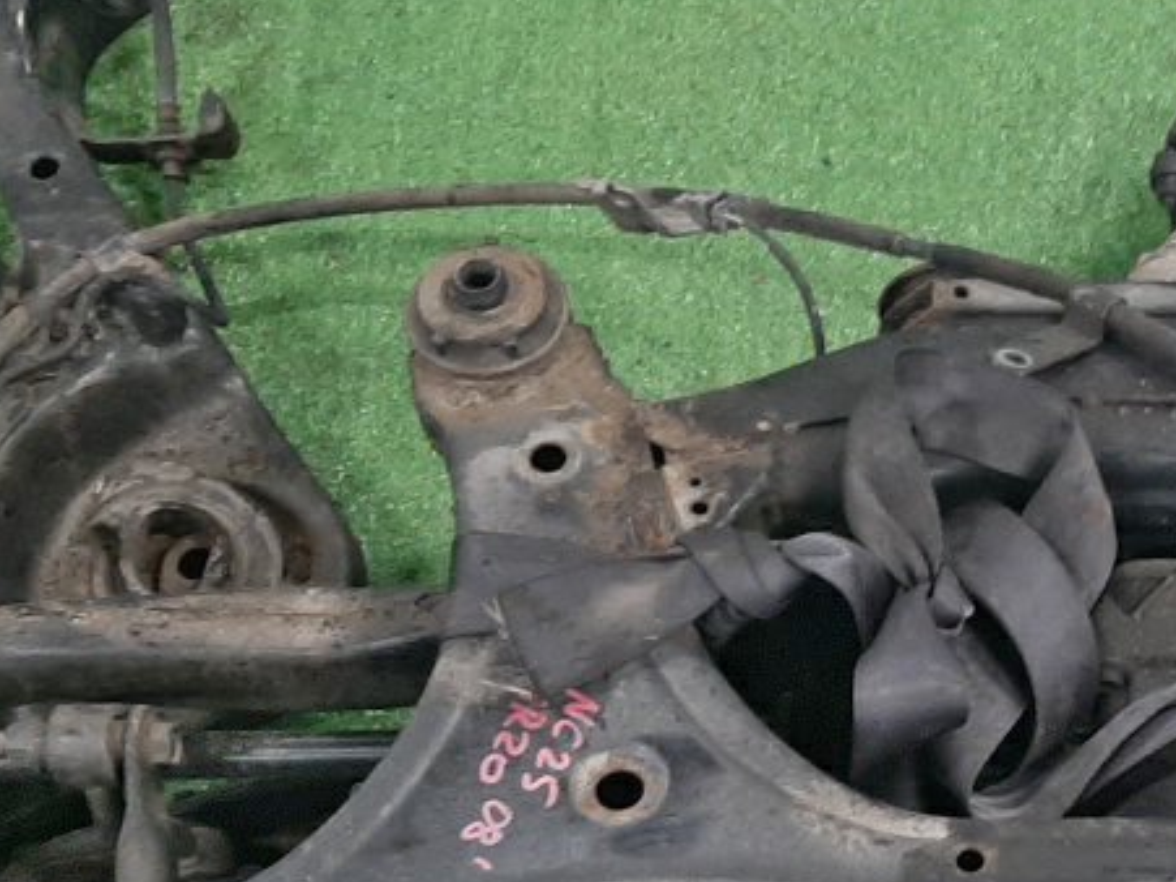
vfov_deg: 17.2
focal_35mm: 83
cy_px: 942
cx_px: 1249
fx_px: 2819
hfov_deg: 22.4
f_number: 1.7
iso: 179
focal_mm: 3.93
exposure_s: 1/33
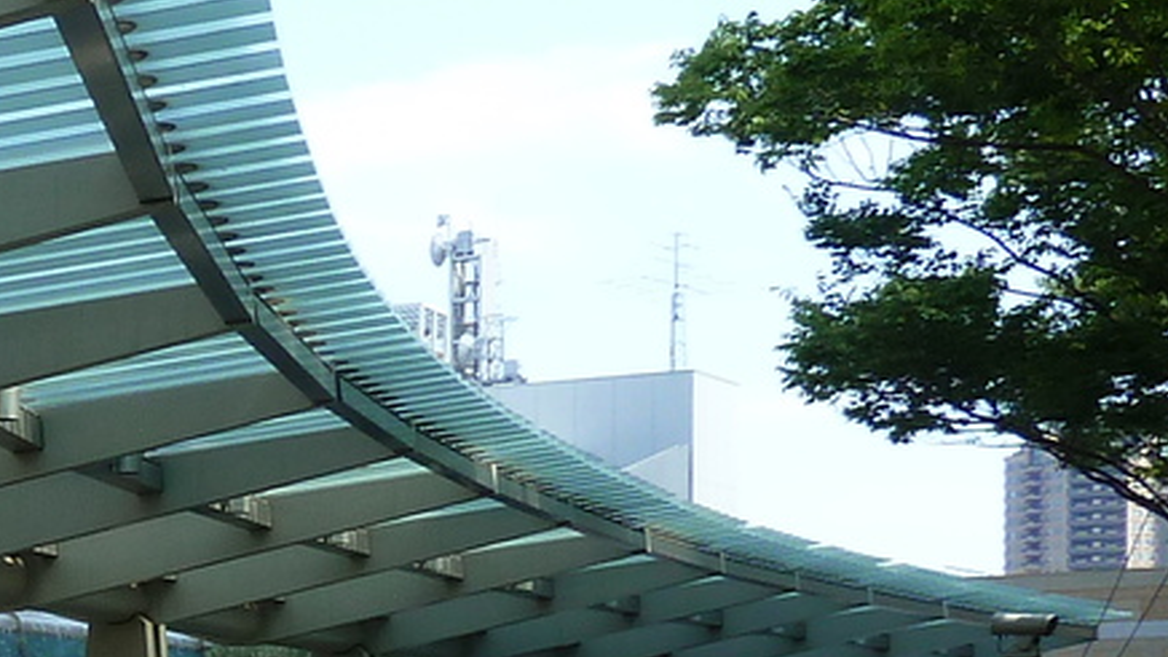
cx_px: -592
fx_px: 3096
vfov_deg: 11.7
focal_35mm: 100
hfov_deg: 18.8
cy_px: 880
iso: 80
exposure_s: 1/200
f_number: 4
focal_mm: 4.1
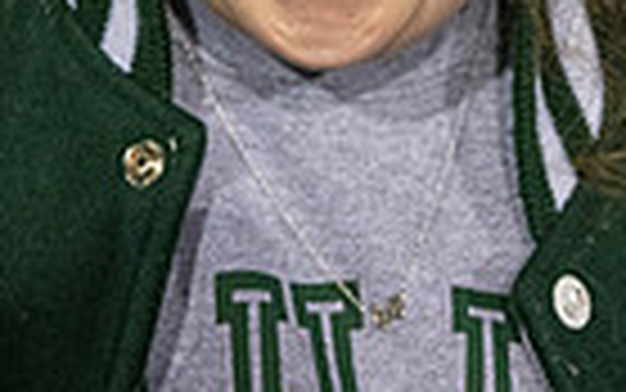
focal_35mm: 102
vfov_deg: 11.7
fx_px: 1741
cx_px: 428
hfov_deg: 20.3
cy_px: -340
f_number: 3.2
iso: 2000
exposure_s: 1/500
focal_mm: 24
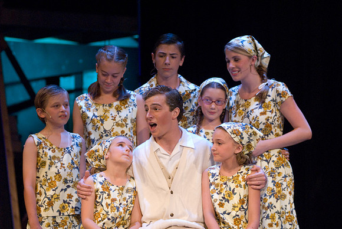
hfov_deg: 12.4
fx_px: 1569
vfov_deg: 8.3
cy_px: 114
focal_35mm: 165
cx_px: 171
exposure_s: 1/30
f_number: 2.8
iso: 1600
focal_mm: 110
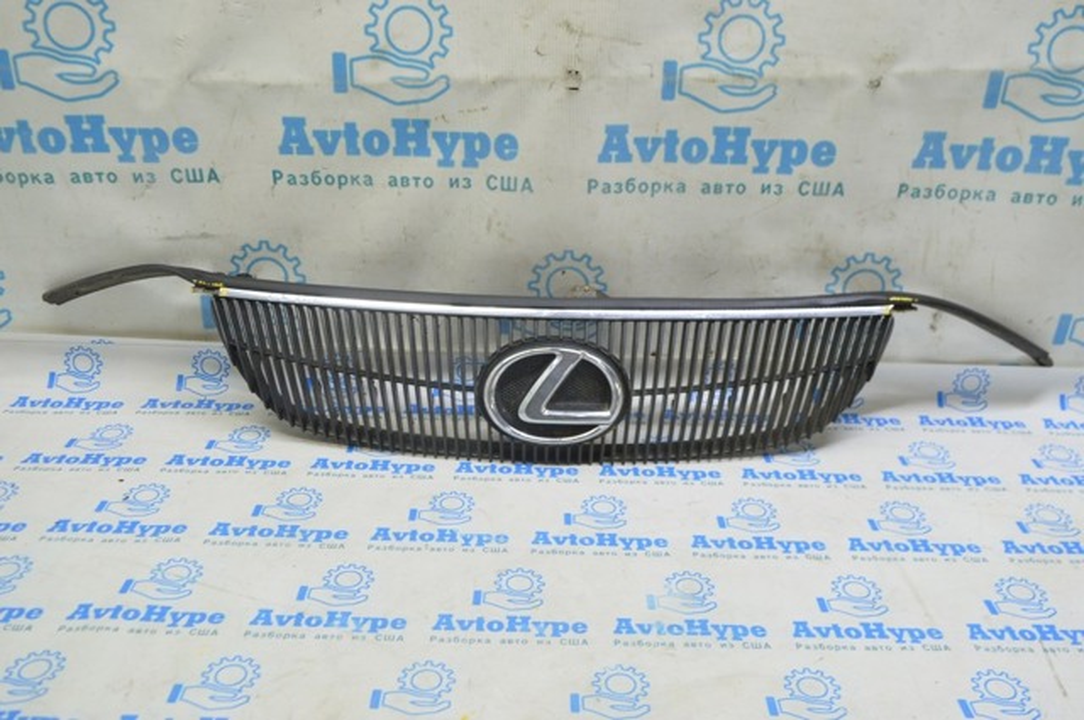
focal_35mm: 34
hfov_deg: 55.2
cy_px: 360
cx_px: 542
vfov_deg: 38.3
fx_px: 1038
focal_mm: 23
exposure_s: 1/20
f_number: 5.6
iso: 400
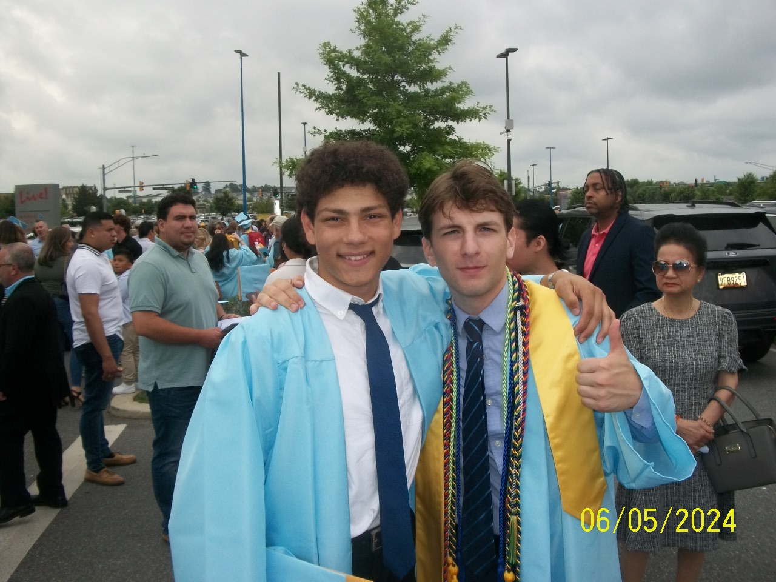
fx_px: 717
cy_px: 291
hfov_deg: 56.8
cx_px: 388
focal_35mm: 32
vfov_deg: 44.2
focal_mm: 5.7
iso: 80
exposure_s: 1/400
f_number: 5.5
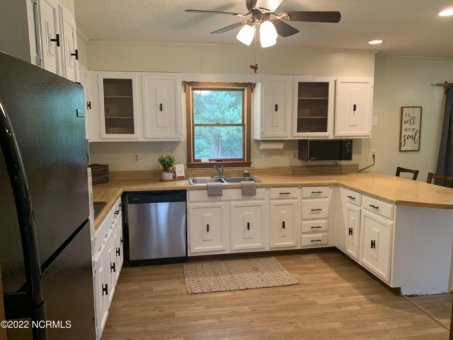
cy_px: 170
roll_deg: +0.5
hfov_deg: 67.3
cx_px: 226
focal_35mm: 26
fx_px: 340
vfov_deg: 53.1
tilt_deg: -6.5
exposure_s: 1/60
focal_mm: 4.25
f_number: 1.8
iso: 160
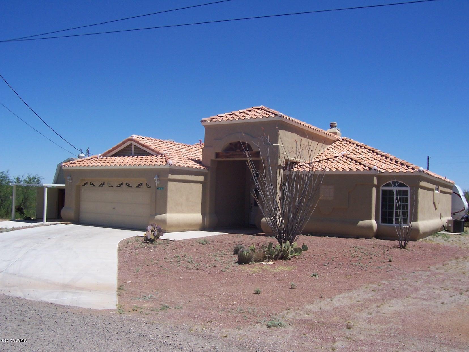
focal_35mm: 34
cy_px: 176
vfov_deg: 41.8
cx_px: 234
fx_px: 461
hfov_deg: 54.0
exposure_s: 1/750
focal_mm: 5.6
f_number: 5.6
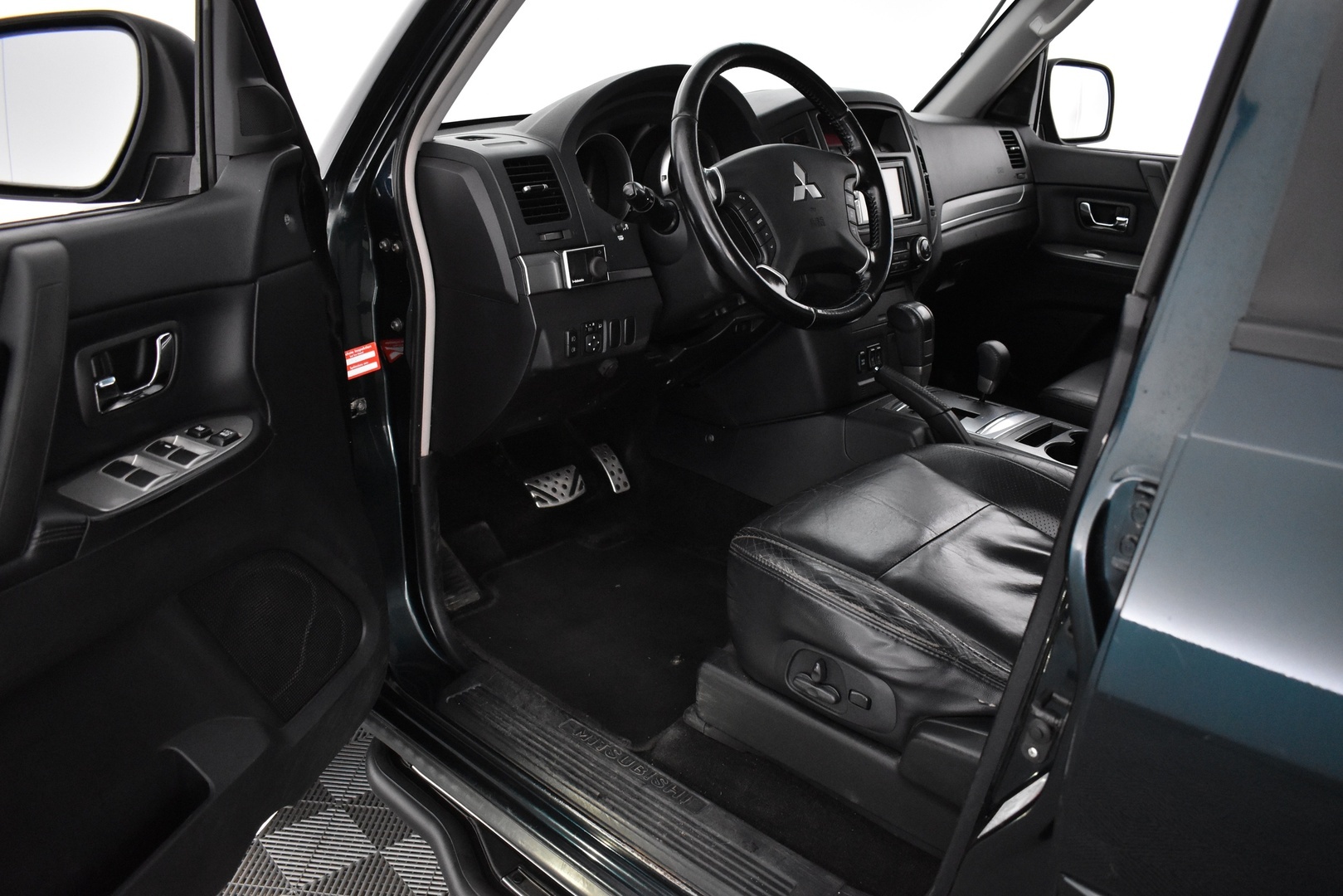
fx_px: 1007
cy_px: 448
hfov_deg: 67.4
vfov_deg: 47.9
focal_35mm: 27
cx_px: 672
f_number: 3.5
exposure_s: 1/50
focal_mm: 18
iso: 3200
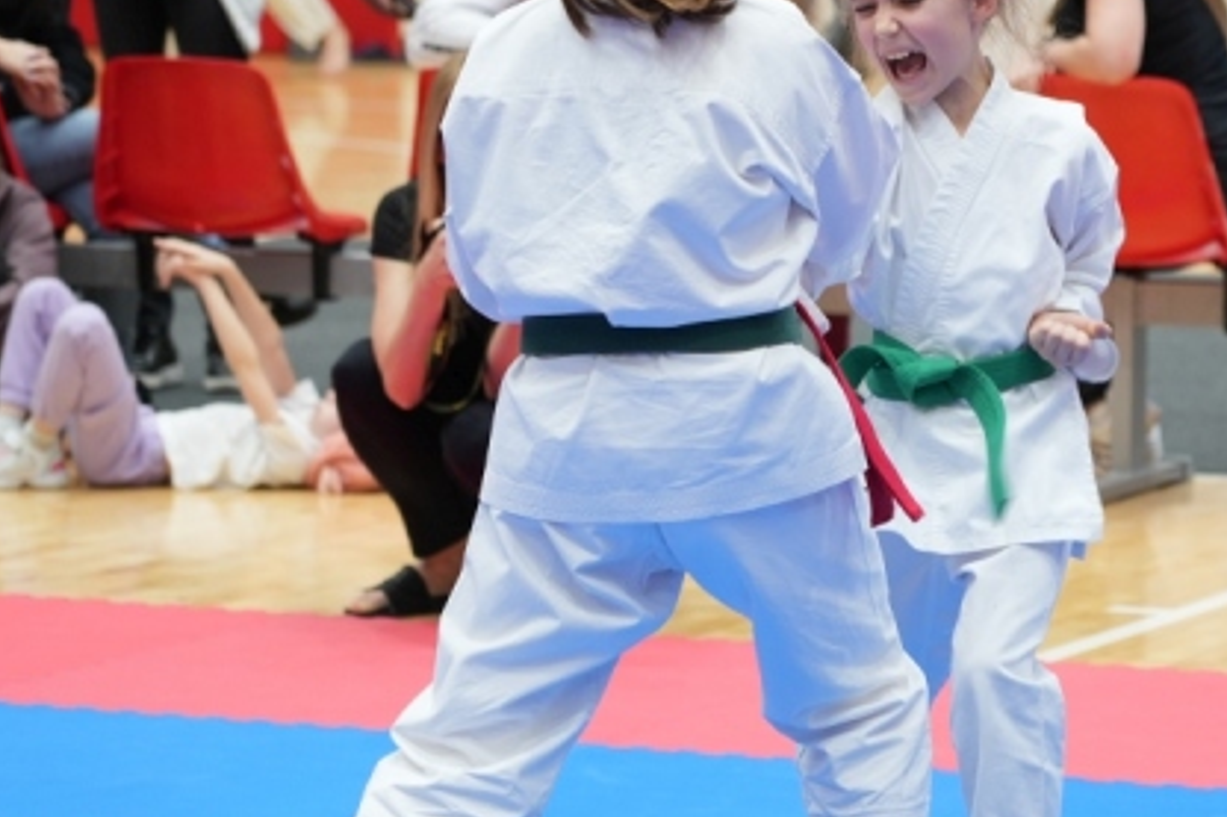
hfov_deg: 10.2
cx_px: 832
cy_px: 411
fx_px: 6882
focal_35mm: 202
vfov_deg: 6.8
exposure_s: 1/125
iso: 800
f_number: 4
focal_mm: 105
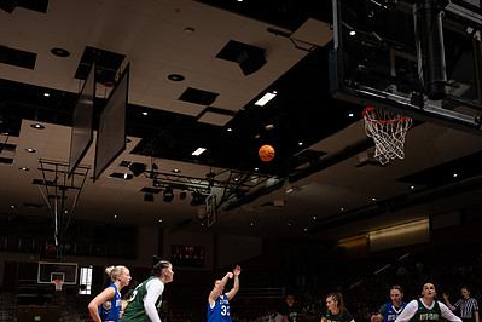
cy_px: 224
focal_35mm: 40
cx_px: 278
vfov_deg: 33.0
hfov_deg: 48.3
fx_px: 536
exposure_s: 1/125
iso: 100
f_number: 5
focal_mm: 24
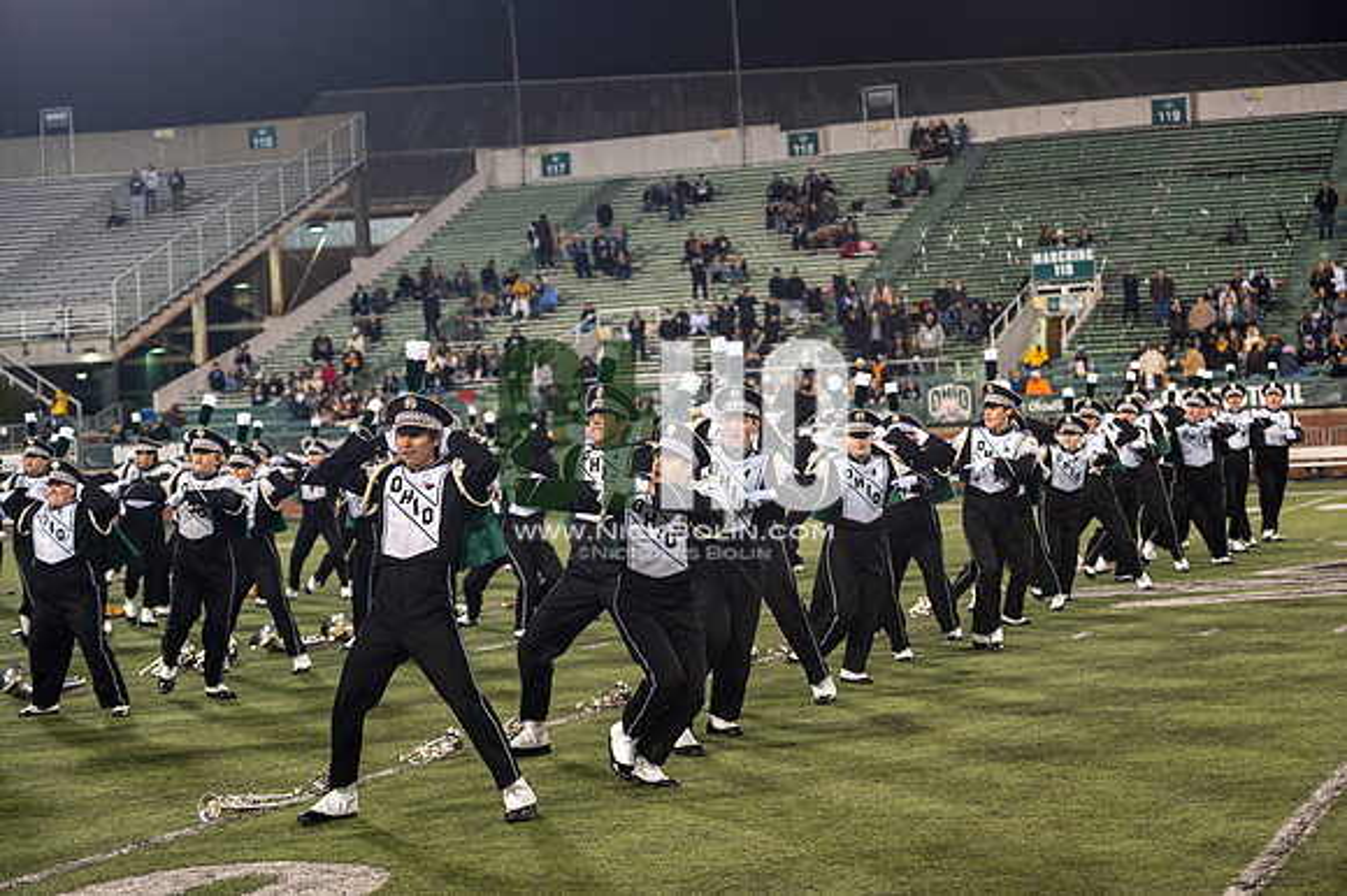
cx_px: 674
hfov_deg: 28.9
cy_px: 448
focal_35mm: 70
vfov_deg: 19.4
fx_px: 2618
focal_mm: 70
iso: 1000
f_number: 2.8
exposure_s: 1/500
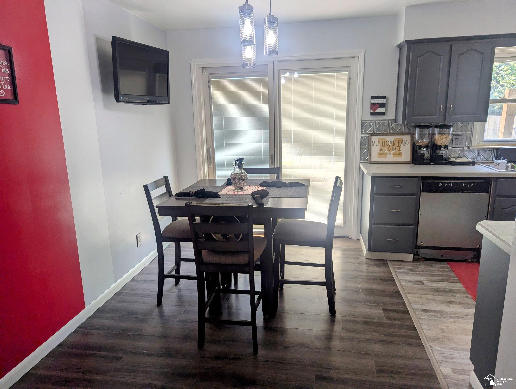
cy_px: 194
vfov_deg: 56.9
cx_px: 258
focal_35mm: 24
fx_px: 358
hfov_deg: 71.5
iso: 46
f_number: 1.85
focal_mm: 6.81
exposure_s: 1/120
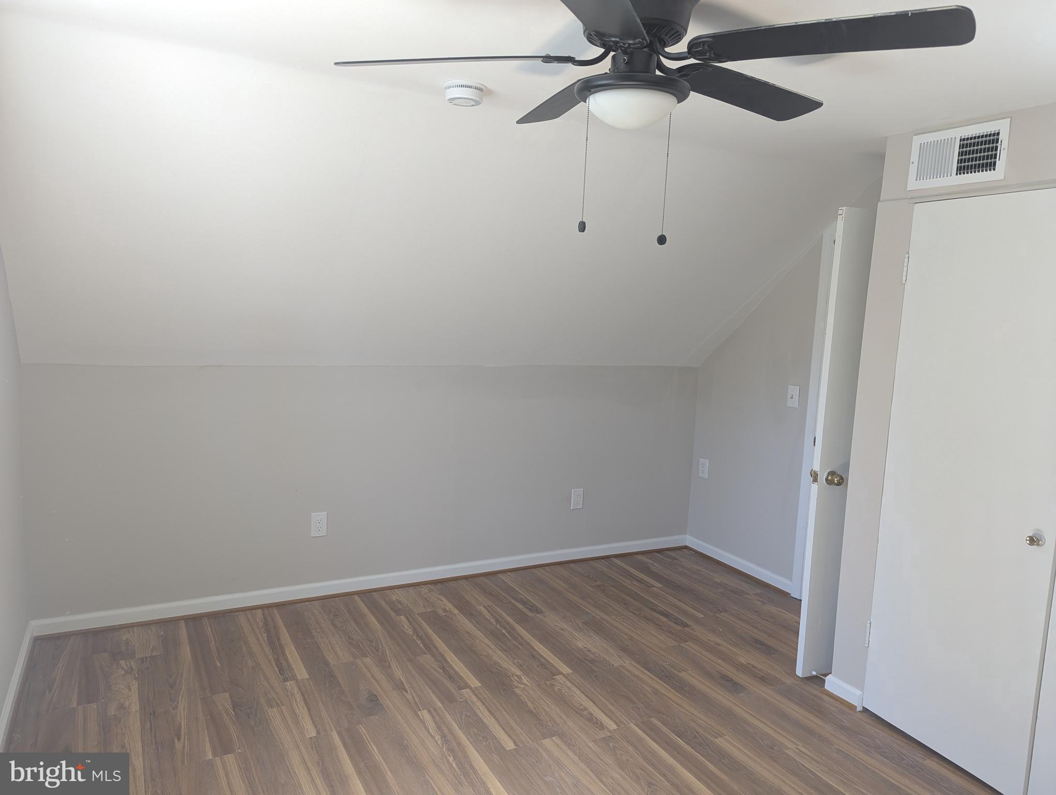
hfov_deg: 71.5
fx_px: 733
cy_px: 398
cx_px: 528
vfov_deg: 56.9
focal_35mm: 24
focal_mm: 6.81
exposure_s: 1/40.8
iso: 38
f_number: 1.85
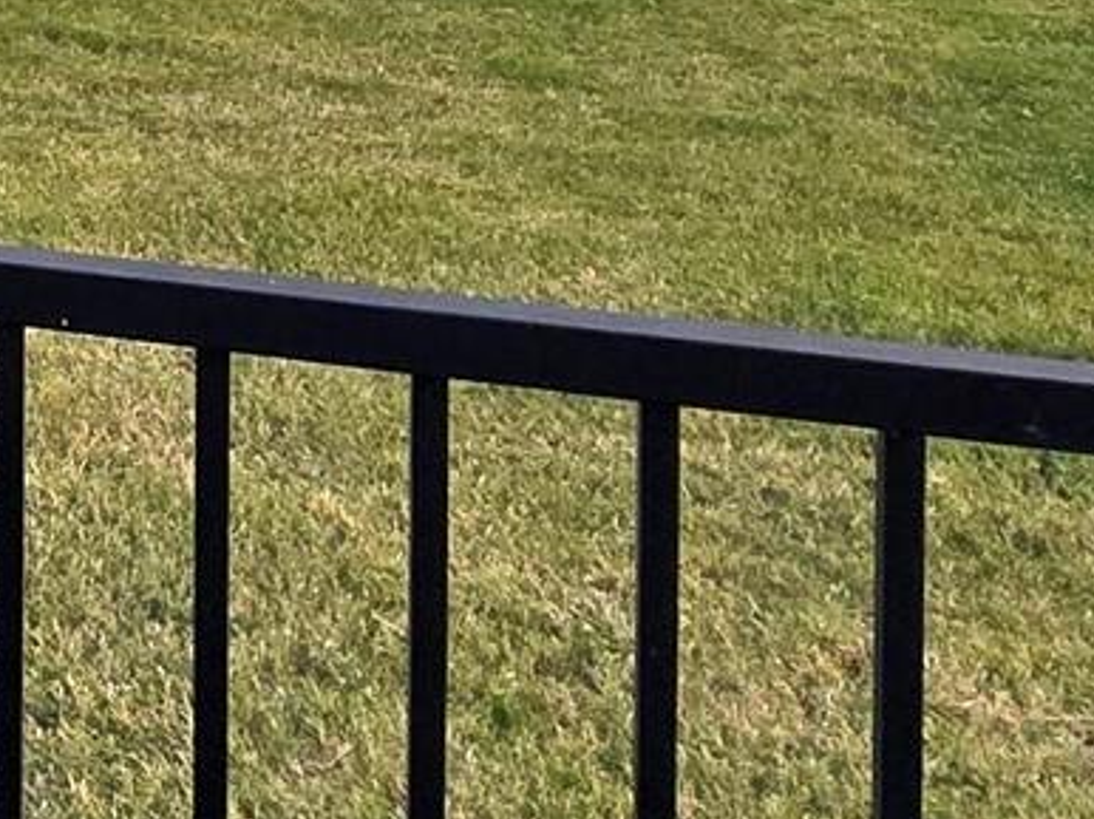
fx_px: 2179
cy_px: -487
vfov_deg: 18.3
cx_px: -791
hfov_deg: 20.9
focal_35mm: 69
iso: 80
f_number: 2.2
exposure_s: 1/370
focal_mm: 2.2
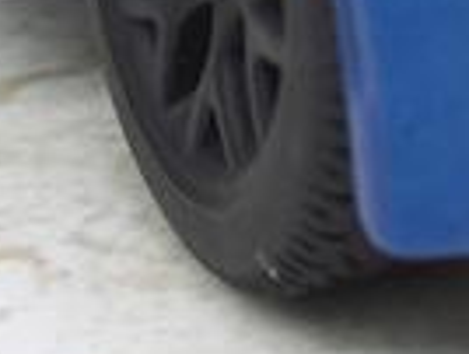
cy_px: -624
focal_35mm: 173
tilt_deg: -10.6
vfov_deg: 7.7
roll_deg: -2.3
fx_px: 2348
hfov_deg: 10.6
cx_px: 896
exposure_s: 1/220
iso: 32
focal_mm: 4.15
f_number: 2.2
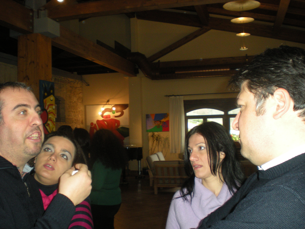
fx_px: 335
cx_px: 152
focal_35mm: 38
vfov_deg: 37.7
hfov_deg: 49.0
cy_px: 114
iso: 197
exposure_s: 1/60
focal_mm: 6.3
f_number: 3.1
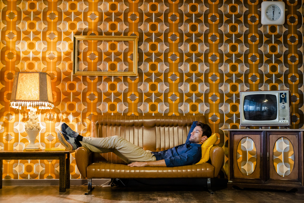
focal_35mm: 50
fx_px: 422
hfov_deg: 39.6
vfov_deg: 27.0
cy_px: 102
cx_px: 152
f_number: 1.8
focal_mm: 50
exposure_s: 1/100
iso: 2000
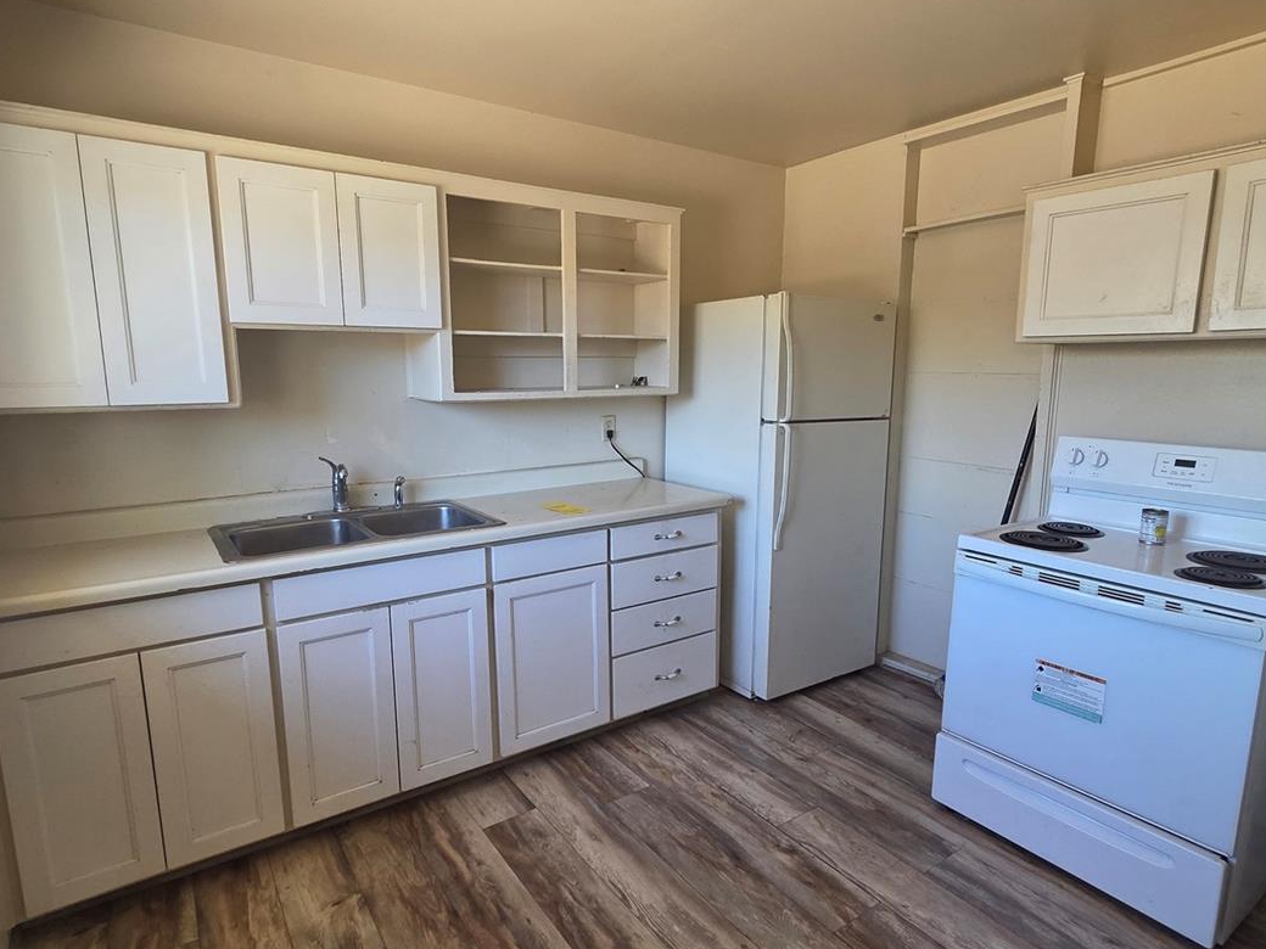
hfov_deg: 87.8
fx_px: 658
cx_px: 631
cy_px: 487
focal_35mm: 18
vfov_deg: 71.6
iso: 320
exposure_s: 1/120
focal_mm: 2.2
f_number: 2.2
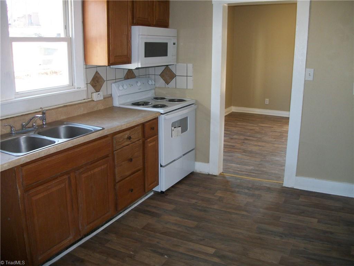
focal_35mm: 32
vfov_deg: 44.2
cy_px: 133
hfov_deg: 56.8
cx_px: 177
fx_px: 327
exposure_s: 1/60
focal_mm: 5.7
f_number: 2.9
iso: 160
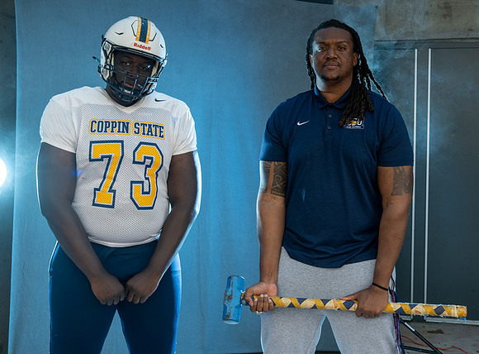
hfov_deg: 34.8
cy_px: 157
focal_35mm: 55
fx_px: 763
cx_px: 279
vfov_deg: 26.1
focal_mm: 44
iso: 64
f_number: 7.1
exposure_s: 1/200
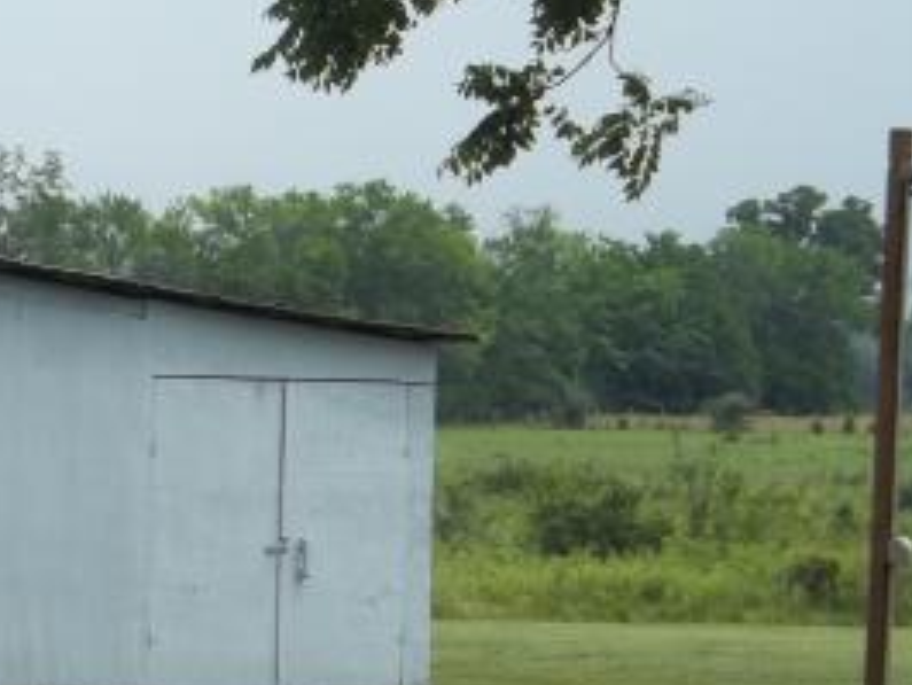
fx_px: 4955
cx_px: 7
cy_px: 575
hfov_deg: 10.4
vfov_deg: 7.9
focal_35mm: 188
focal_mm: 15.4
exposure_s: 1/500
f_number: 4.5
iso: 64
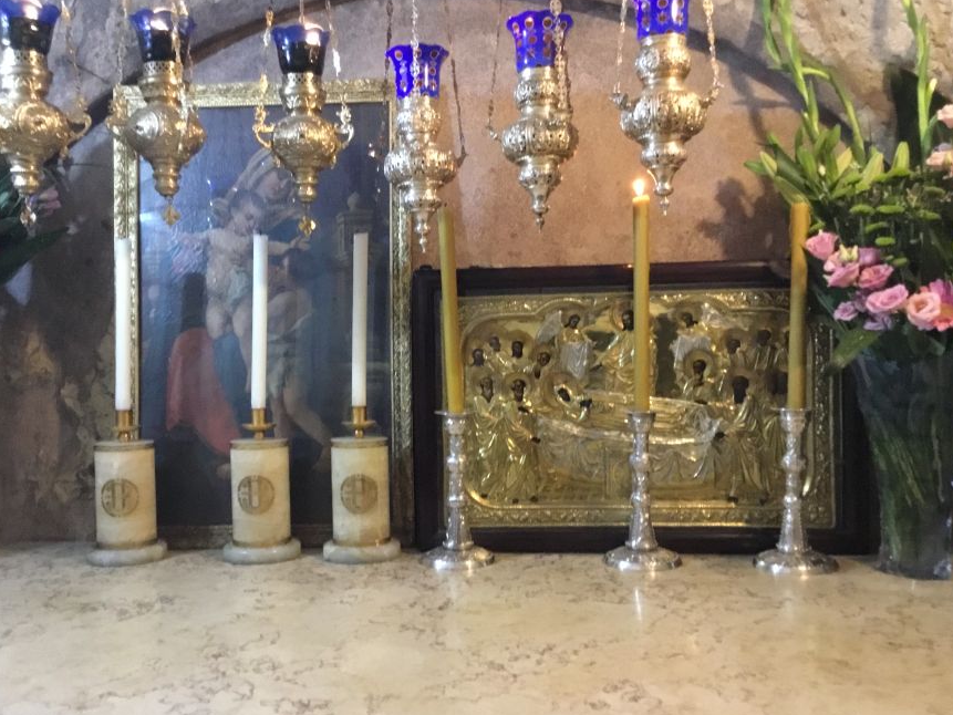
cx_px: 442
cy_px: 392
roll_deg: +0.7
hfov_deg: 51.3
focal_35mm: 36
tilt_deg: -3.0
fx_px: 991
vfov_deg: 39.6
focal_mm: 3.3
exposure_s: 1/17
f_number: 2.4
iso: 250
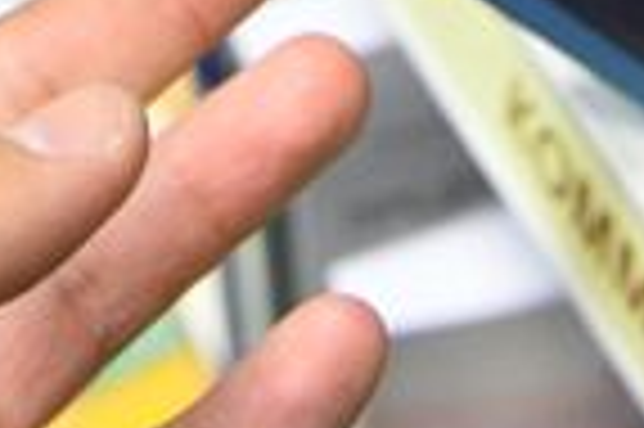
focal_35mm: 142
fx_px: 2537
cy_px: -500
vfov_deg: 8.9
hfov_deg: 14.4
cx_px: 180
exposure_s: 1/80
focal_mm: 29
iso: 3200
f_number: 4.5
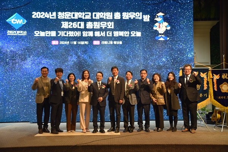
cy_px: 76
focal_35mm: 36
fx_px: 228
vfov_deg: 36.9
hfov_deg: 53.1
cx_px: 114
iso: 1000
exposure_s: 1/60
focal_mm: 36
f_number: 4
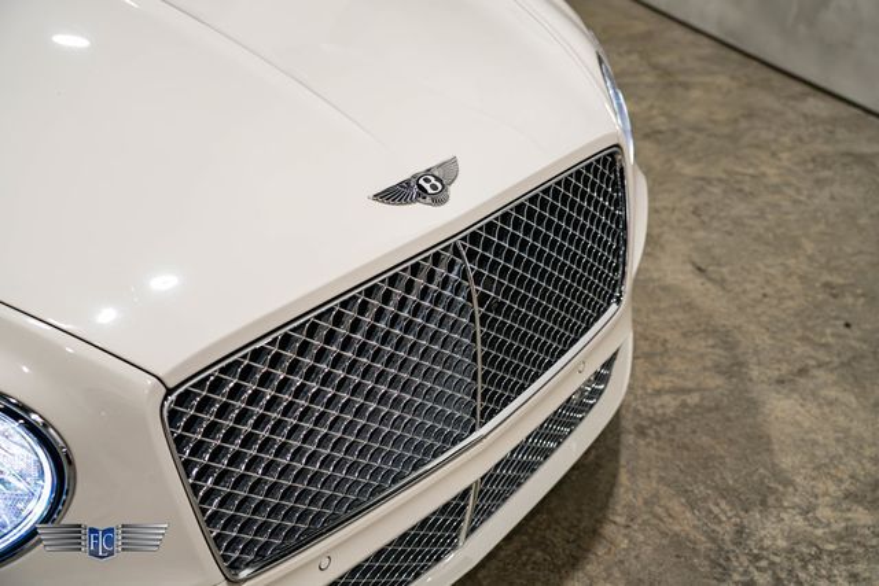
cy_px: 293
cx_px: 440
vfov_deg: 26.0
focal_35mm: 52
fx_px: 1270
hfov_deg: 38.2
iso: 1250
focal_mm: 52
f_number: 4
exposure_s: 1/125
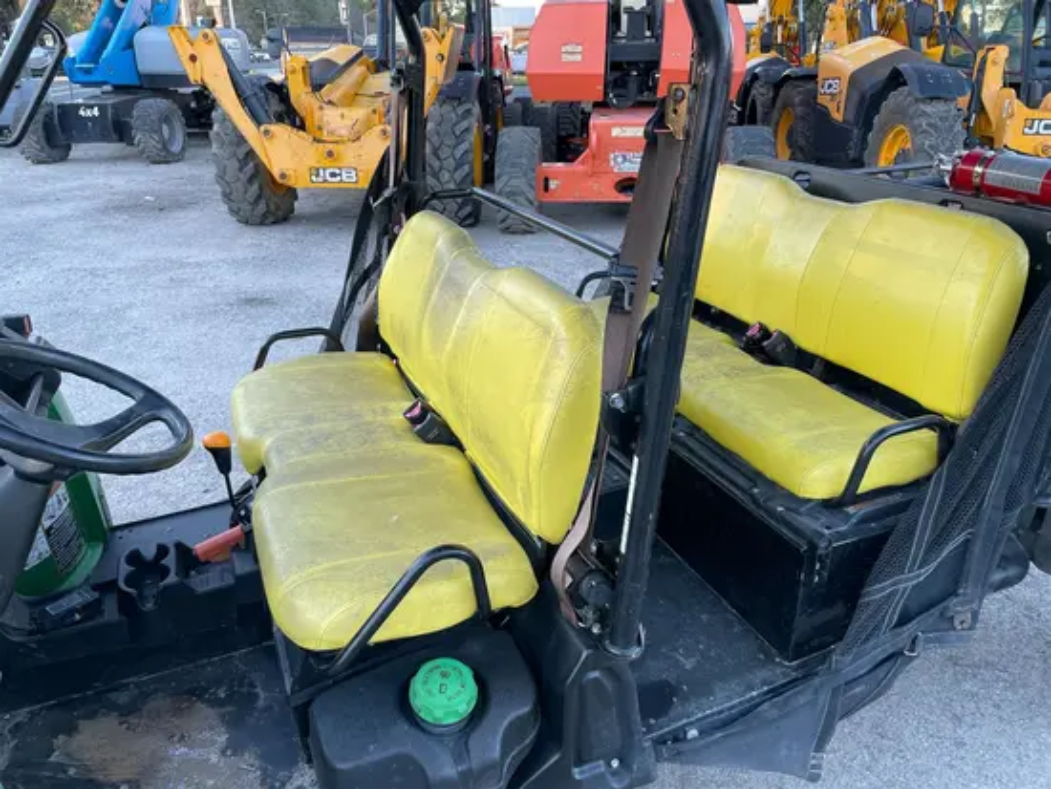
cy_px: 394
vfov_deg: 53.1
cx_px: 526
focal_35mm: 26
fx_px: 790
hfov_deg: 67.3
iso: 40
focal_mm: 4.2
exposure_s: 1/121
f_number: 1.6
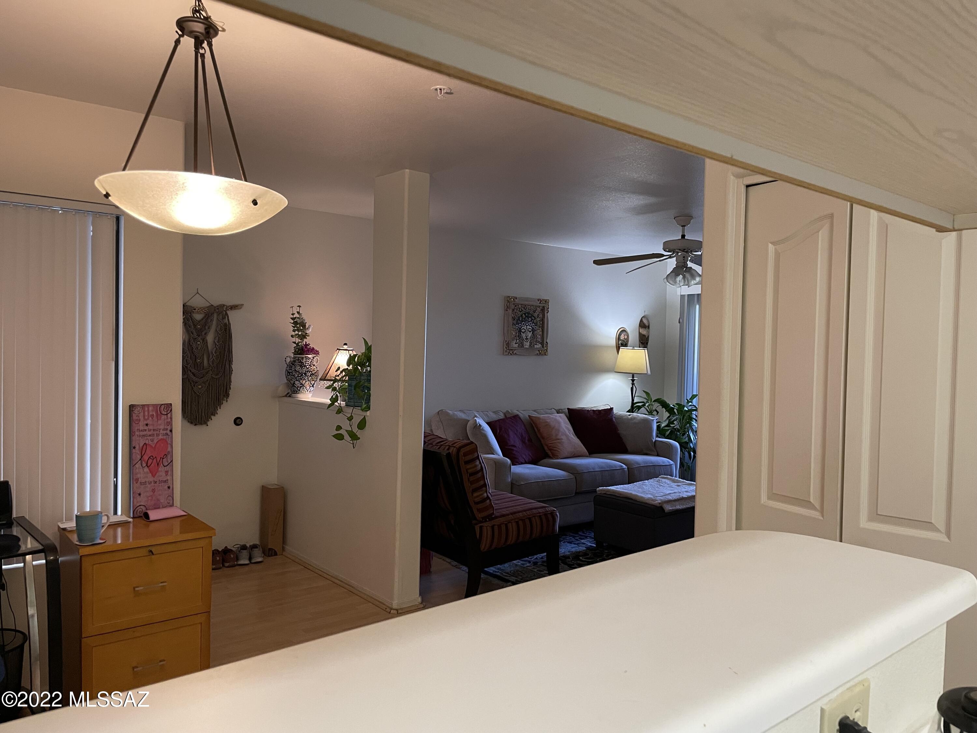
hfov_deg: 67.3
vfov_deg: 53.1
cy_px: 366
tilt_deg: -0.7
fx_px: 734
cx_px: 488
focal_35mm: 26
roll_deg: -0.7
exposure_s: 1/60
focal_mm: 4.2
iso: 200
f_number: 1.6
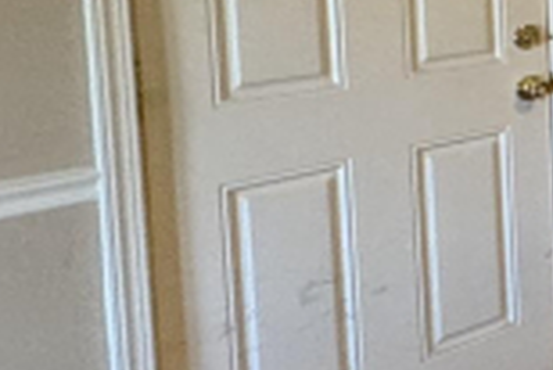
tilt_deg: -2.7
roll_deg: +1.1
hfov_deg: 18.0
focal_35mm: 63
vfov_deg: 20.5
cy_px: -50
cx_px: 1162
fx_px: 969
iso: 500
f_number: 2.2
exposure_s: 1/60
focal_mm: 2.22
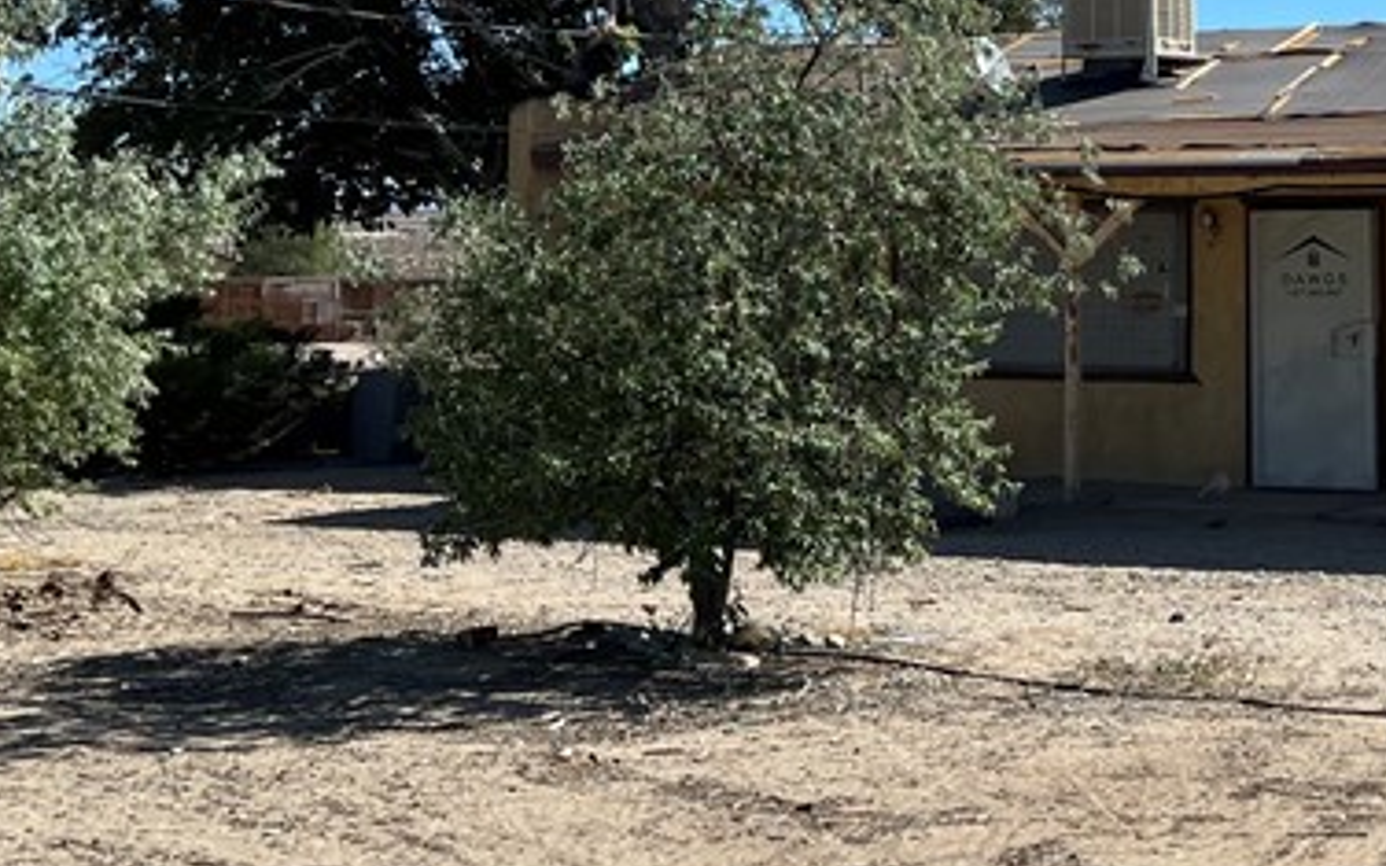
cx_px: 1080
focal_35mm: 75
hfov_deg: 27.0
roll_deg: +0.1
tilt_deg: +1.5
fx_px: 2833
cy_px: 96
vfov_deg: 17.2
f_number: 1.5
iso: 50
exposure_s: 1/5319
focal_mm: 5.7
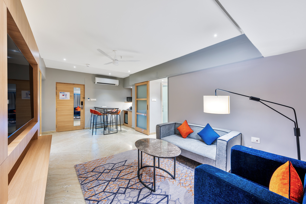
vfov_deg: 81.2
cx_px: 153
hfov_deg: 104.3
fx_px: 119
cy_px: 102
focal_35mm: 14
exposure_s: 1/1.67
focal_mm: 14
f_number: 9
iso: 100
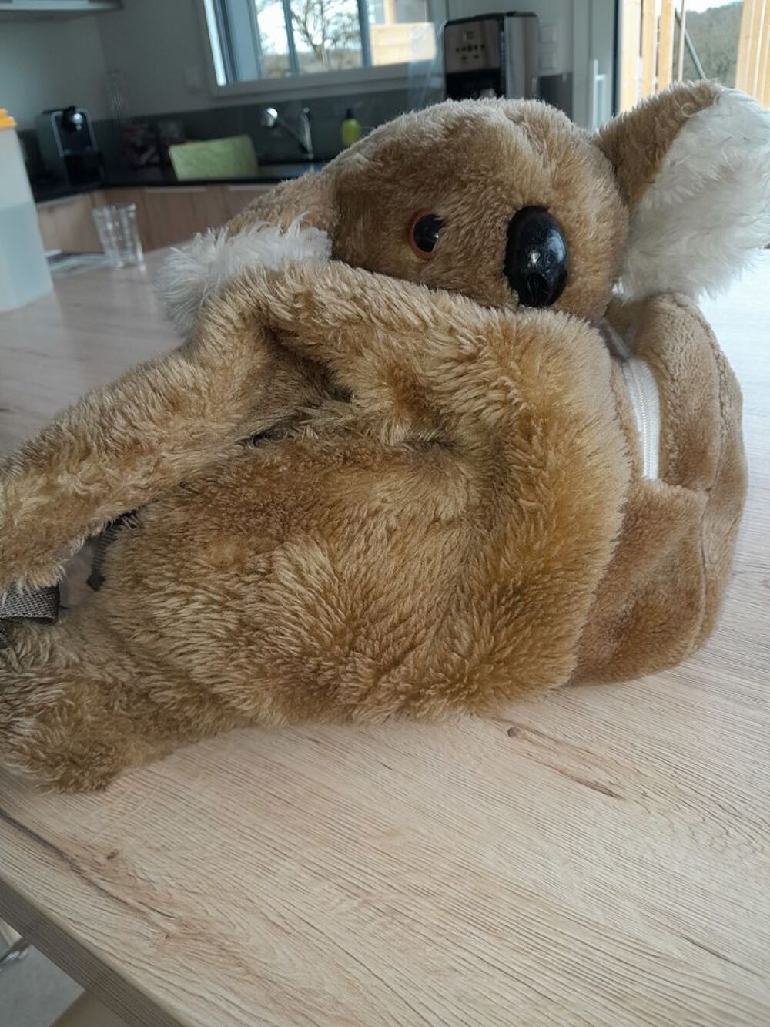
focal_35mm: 27
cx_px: 385
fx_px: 801
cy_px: 514
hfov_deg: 51.4
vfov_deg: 65.3
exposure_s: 1/50
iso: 50
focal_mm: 4
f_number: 1.8
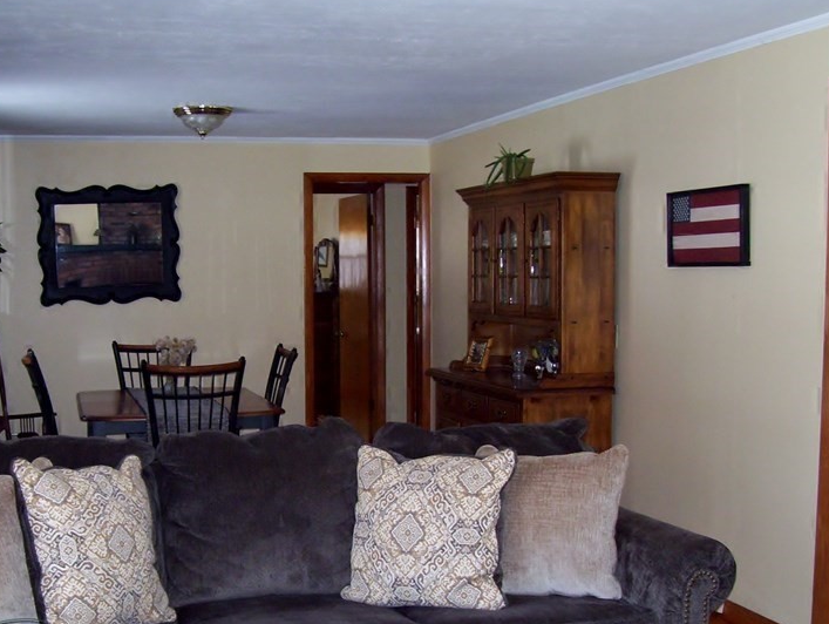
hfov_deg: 36.7
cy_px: 438
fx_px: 1247
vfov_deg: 27.8
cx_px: 338
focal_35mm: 52
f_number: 2.7
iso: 200
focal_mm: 6
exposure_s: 1/60
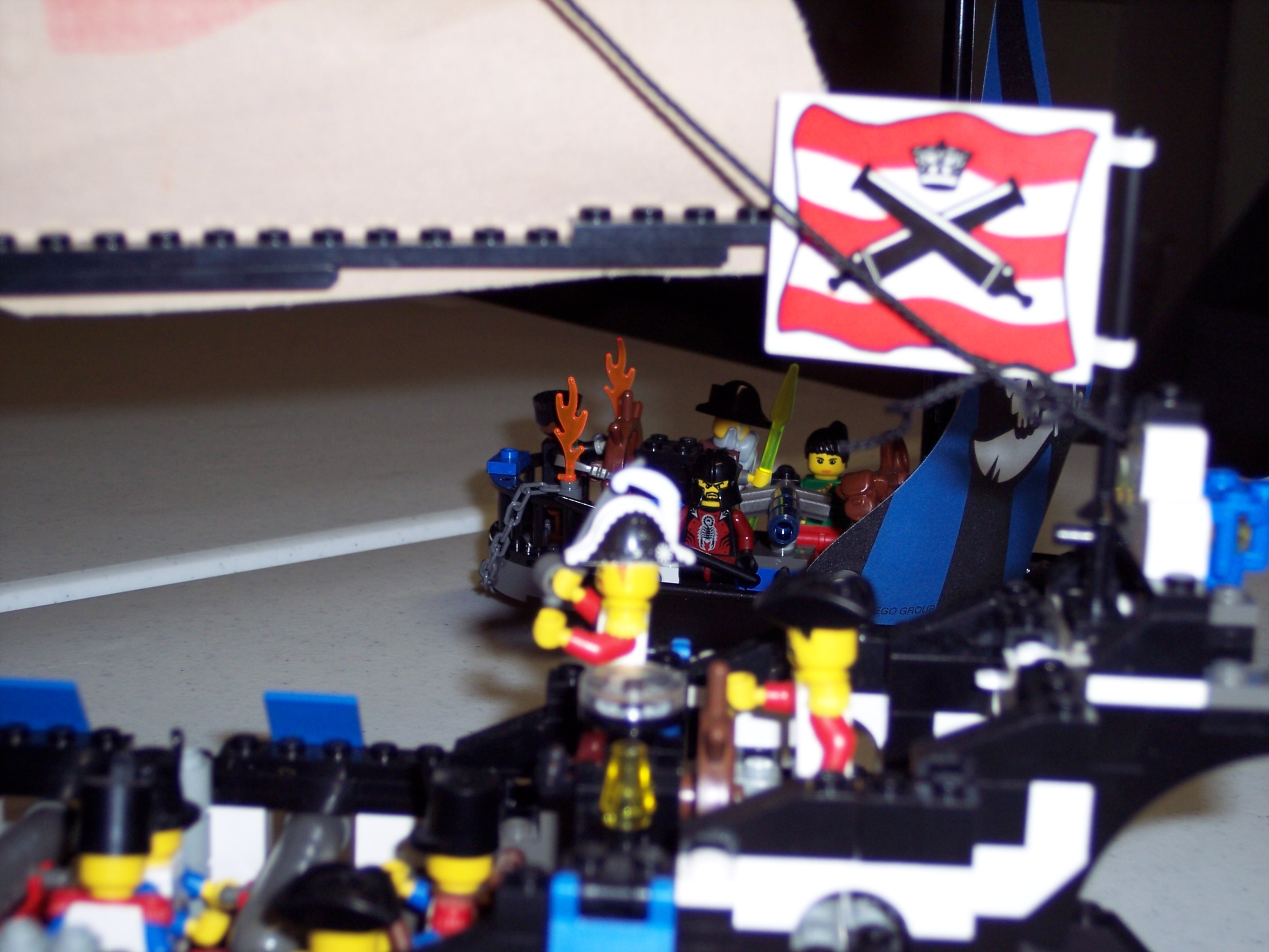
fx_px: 2383
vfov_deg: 22.6
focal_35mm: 65
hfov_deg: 29.8
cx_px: 634
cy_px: 476
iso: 100
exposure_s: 1/90
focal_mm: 13.3
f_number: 3.4
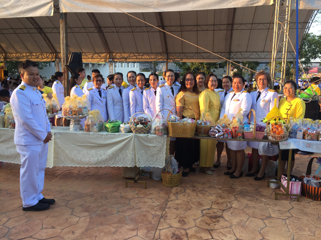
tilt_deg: -8.5
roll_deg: -1.1
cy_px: 120
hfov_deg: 61.7
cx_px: 160
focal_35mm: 29
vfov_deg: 48.2
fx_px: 269
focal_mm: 4.15
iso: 32
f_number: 2.2
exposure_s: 1/116
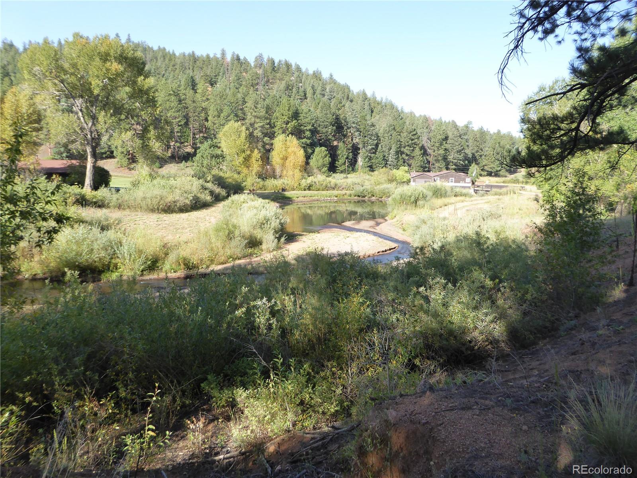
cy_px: 239
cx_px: 318
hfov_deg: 69.4
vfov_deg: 54.9
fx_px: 460
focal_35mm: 25
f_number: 3.3
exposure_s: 1/320
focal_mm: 4.3
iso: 160
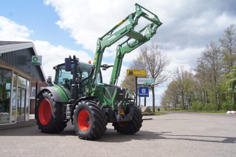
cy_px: 78
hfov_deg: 62.0
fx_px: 196
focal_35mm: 30
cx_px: 118
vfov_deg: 43.5
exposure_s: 1/200
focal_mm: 20
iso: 100
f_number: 8
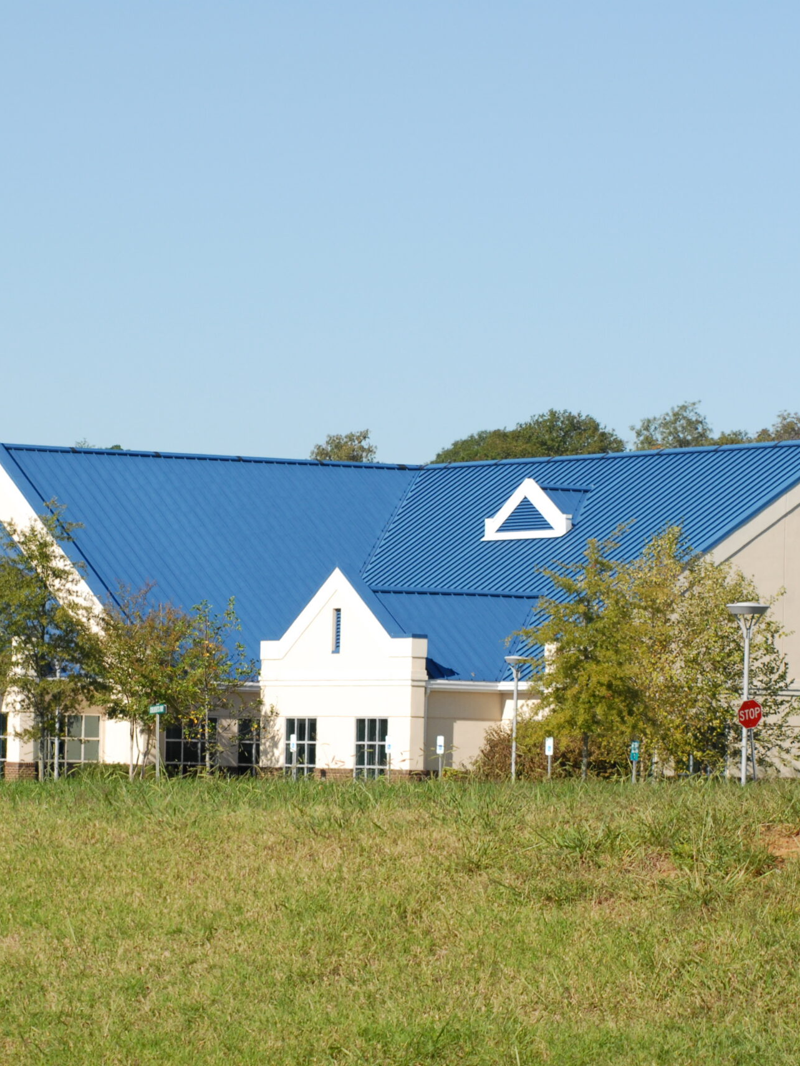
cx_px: 219
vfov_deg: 10.8
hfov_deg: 8.1
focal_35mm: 184
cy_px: 533
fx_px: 5660
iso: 200
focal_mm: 85
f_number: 10
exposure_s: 1/350
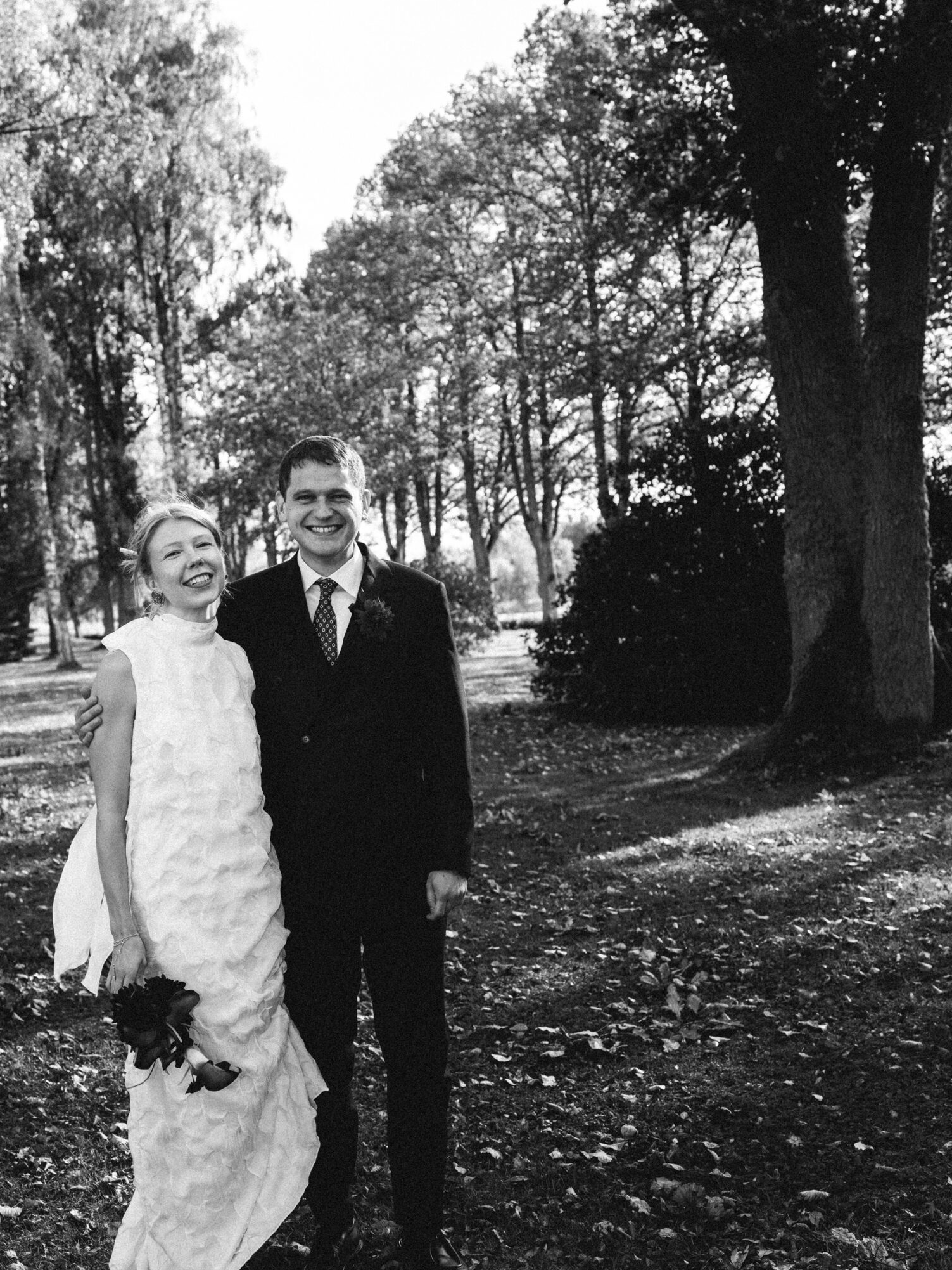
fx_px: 1686
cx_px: 369
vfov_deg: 41.1
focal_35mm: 46
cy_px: 721
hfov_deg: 31.4
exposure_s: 1/200
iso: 160
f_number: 5.6
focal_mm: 45
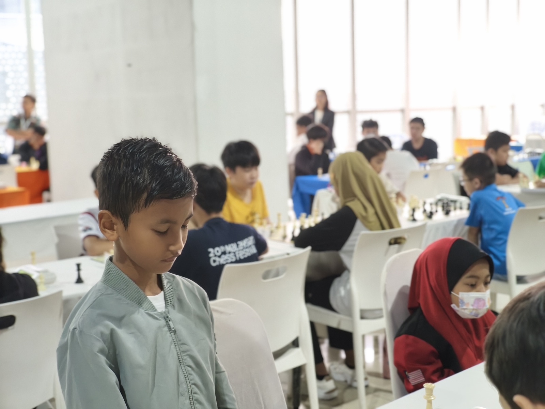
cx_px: 272
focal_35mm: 46
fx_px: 724
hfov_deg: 41.2
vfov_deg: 31.5
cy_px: 204
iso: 1250
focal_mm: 7.1
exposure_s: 1/99.5
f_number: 1.9
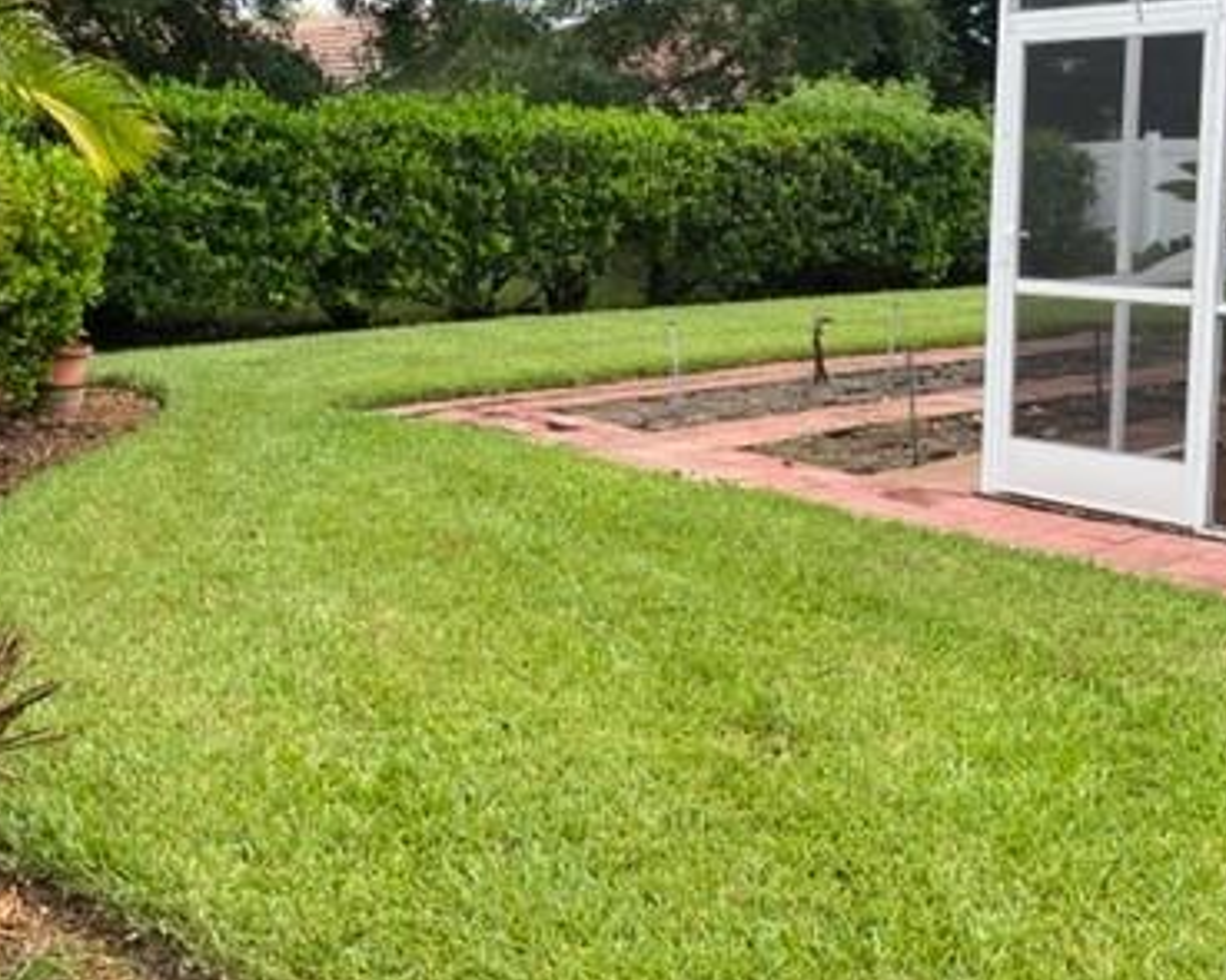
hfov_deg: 41.9
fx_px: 1596
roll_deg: -1.6
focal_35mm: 44
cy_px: 306
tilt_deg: -4.6
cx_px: 532
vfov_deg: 33.7
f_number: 1.6
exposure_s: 1/422
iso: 50
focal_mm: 5.1
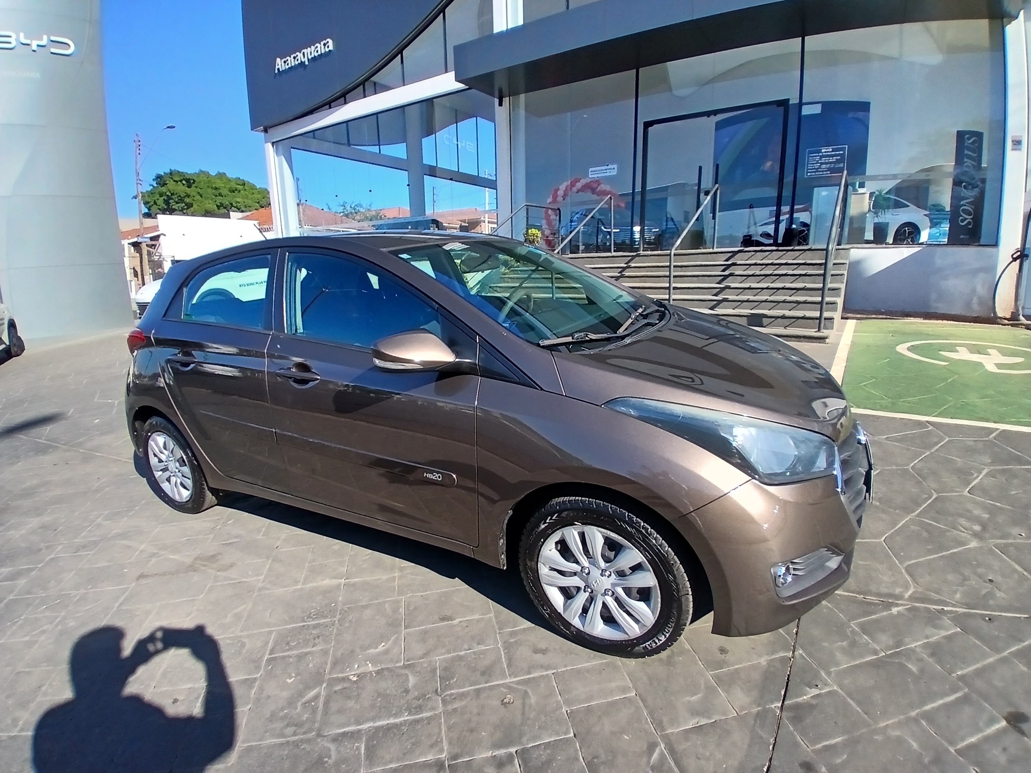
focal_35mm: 17
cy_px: 386
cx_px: 516
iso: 50
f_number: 2.2
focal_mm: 1.4
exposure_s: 1/714
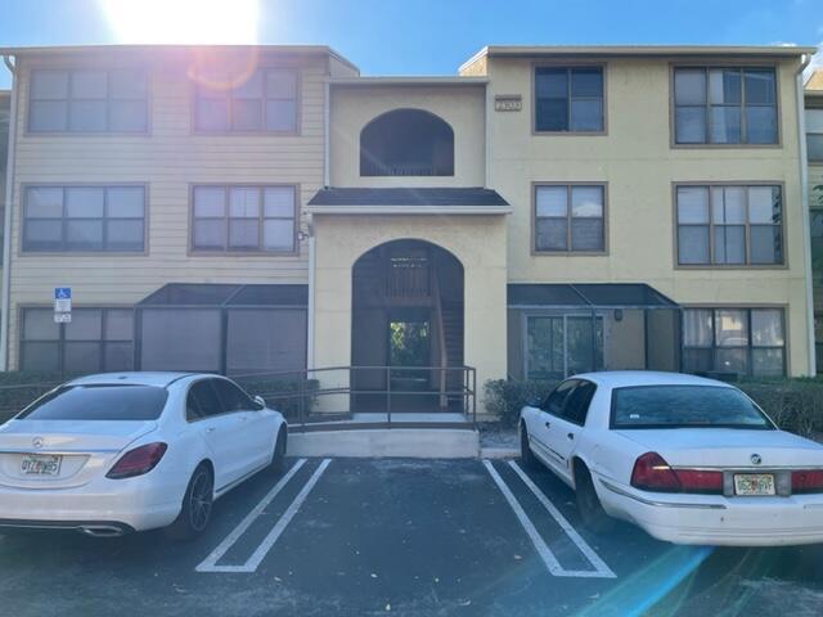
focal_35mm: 26
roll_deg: -0.1
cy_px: 308
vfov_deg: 53.1
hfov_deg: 67.3
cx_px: 412
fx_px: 618
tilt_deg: +2.5
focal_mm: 5.1
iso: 32
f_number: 1.6
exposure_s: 1/1403
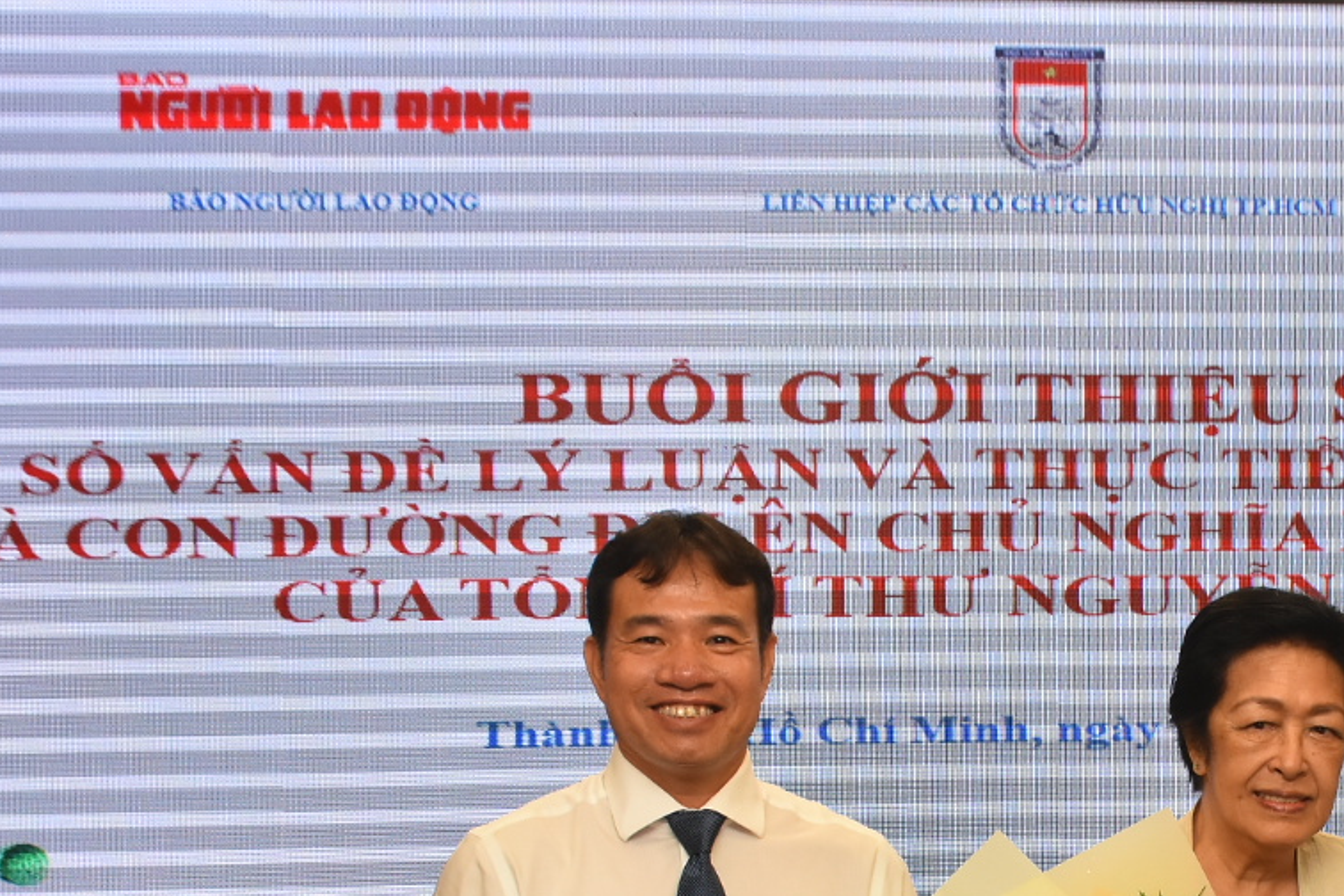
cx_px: 1088
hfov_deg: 22.3
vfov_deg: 15.0
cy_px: 800
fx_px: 3360
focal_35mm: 90
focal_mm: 28
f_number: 5.6
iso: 800
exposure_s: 1/250
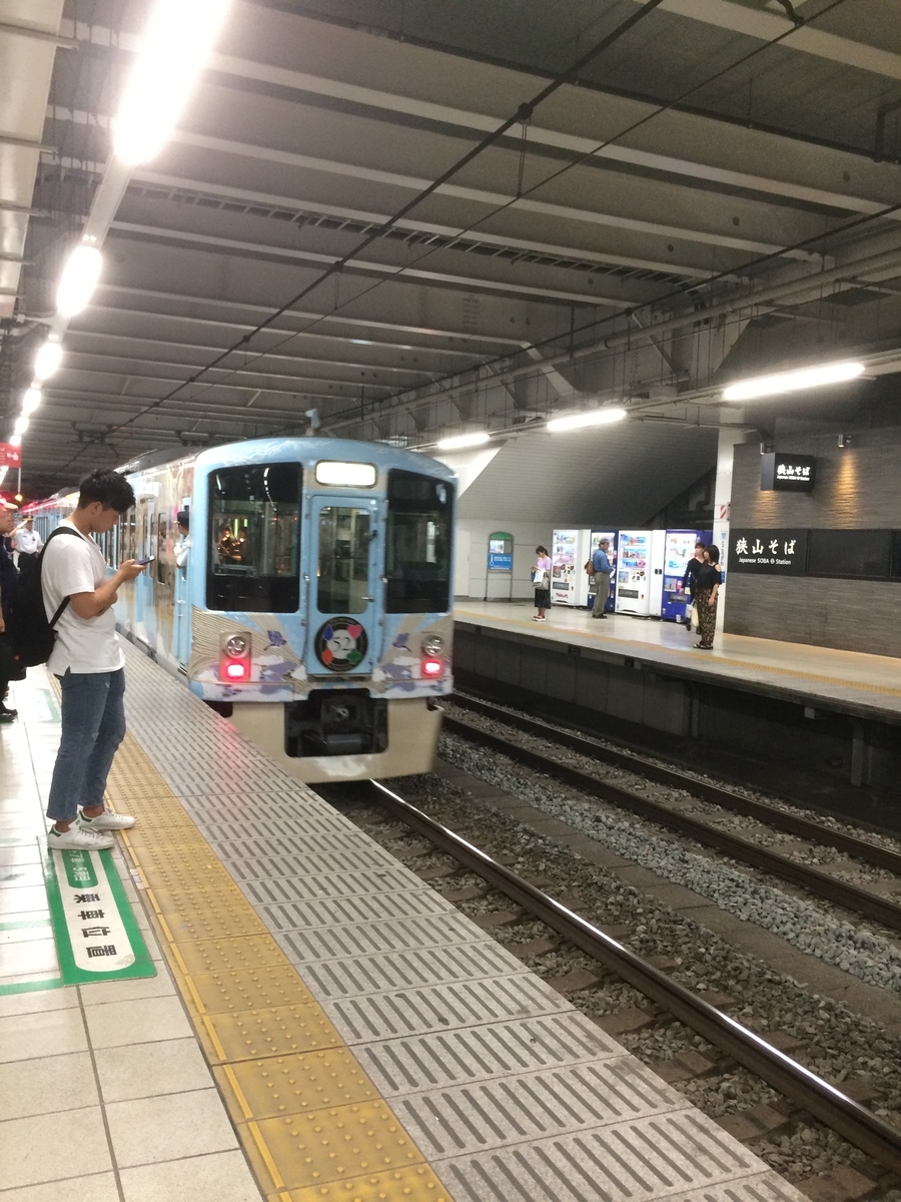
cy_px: 601
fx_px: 1006
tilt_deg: -6.2
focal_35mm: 29
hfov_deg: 48.2
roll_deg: -1.4
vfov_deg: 61.7
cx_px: 450
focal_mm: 4.15
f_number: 2.2
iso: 125
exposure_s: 1/30
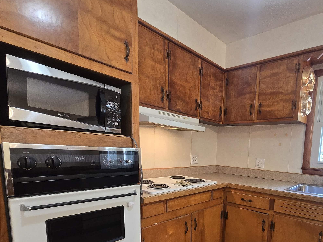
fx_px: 187
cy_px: 177
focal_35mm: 20
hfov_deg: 78.2
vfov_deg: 62.8
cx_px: 224
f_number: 2.2
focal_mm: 2.2
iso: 320
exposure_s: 1/60
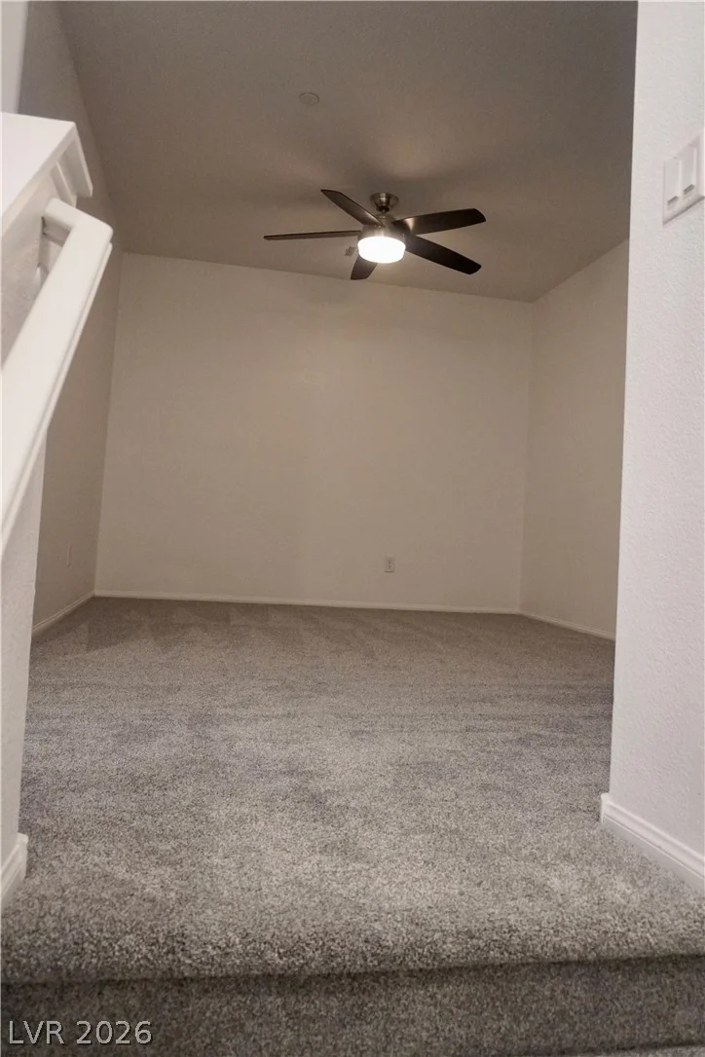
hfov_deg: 53.1
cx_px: 352
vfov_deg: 73.7
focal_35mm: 24
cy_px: 528
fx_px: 705
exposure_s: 1/160
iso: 2500
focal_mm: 16
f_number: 3.5
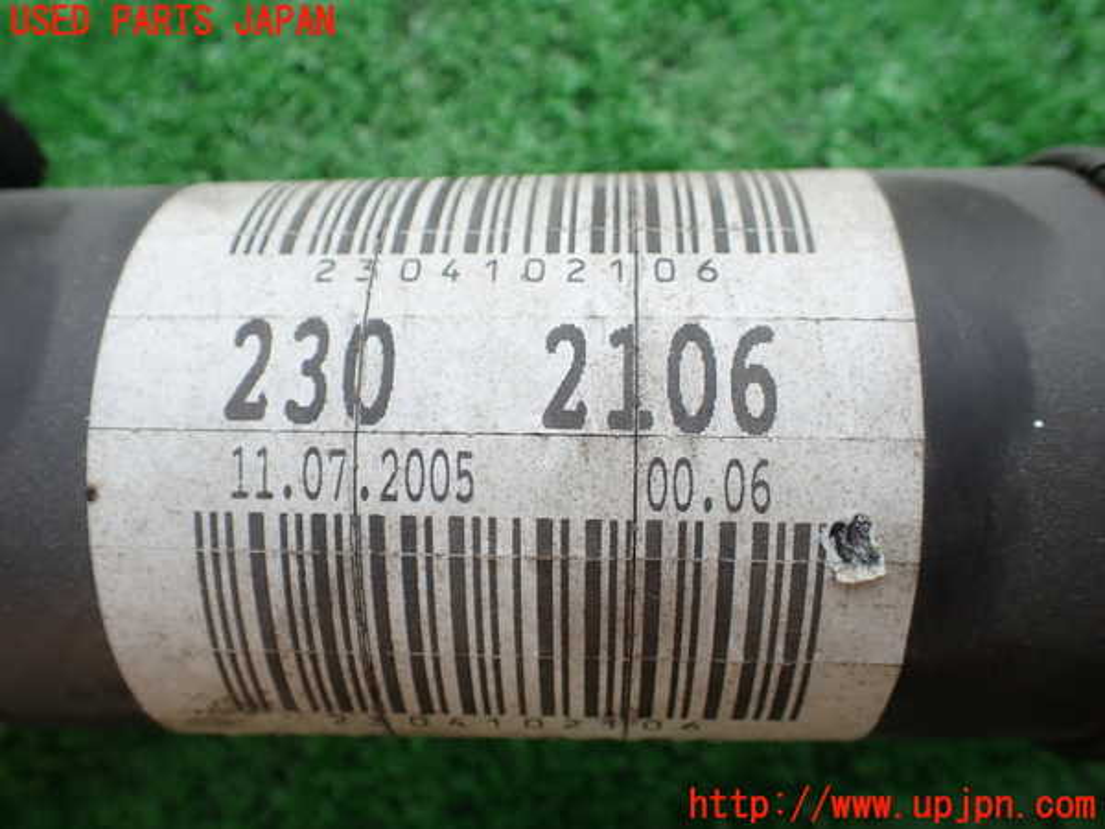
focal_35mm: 30
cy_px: 414
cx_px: 552
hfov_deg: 60.0
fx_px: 958
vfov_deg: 46.8
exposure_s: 1/160
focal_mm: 5.4
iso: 100
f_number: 2.3
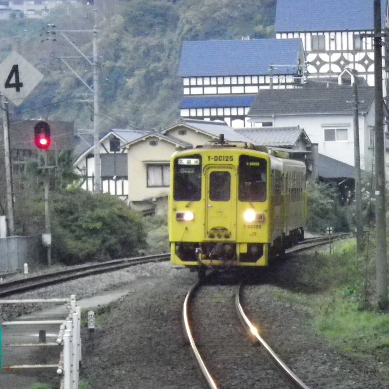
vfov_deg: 8.5
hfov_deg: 8.4
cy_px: 194
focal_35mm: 207
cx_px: 256
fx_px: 2632
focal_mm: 31.2
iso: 800
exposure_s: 1/200
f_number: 4.7
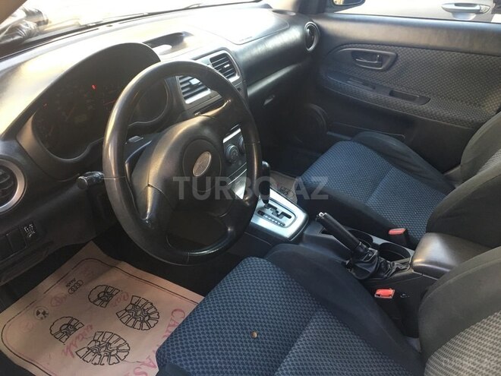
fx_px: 420
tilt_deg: -34.2
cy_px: 188
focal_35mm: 29
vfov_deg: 48.2
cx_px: 250
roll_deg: -2.0
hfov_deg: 61.7
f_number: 2.2
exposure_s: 1/33
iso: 50
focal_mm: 4.15
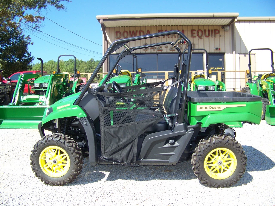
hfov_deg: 51.4
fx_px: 286
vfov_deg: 39.7
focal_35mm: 36
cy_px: 103
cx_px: 138
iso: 64
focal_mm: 5.85
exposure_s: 1/400
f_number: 2.8
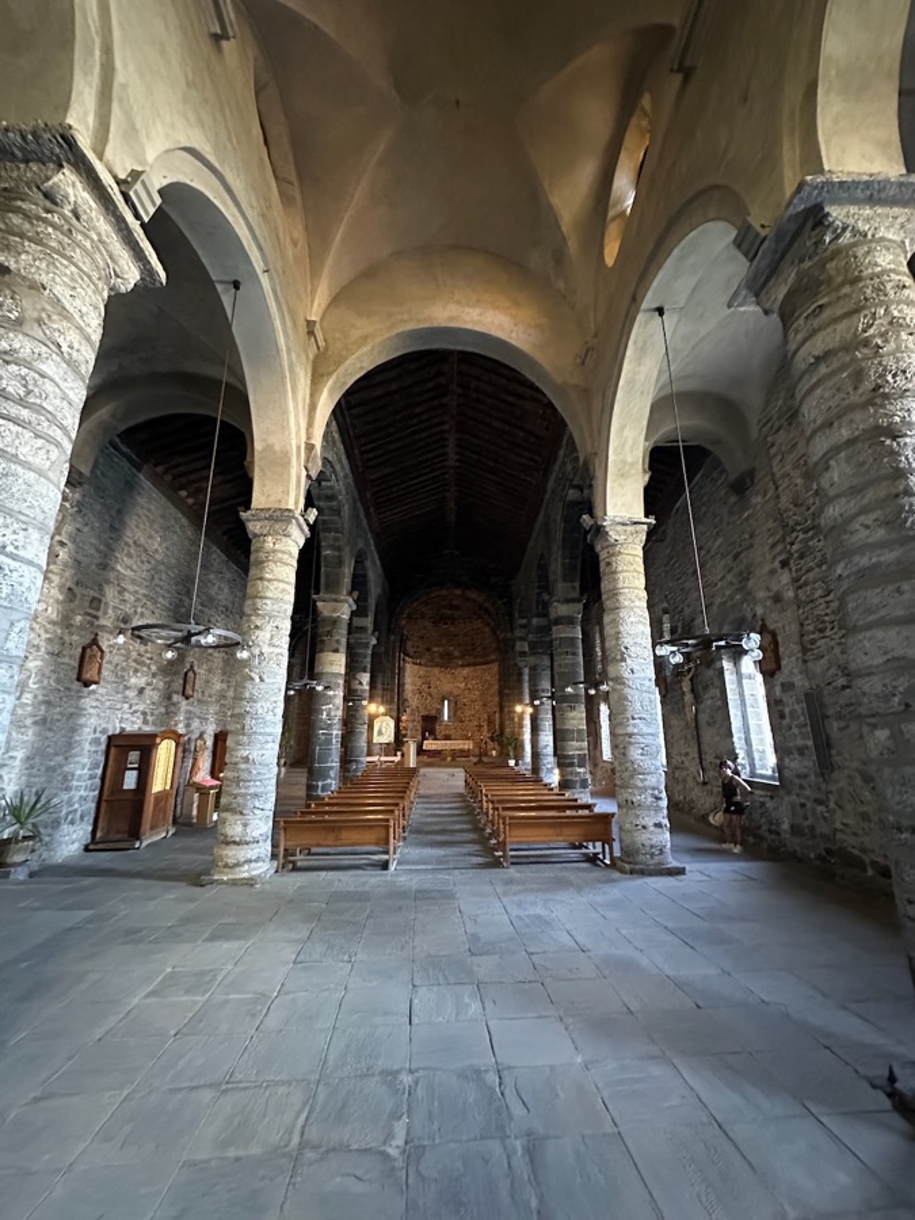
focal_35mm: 14
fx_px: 493
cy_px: 610
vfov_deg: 102.1
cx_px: 458
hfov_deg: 85.7
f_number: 2.2
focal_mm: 2.22
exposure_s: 1/34
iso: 1250
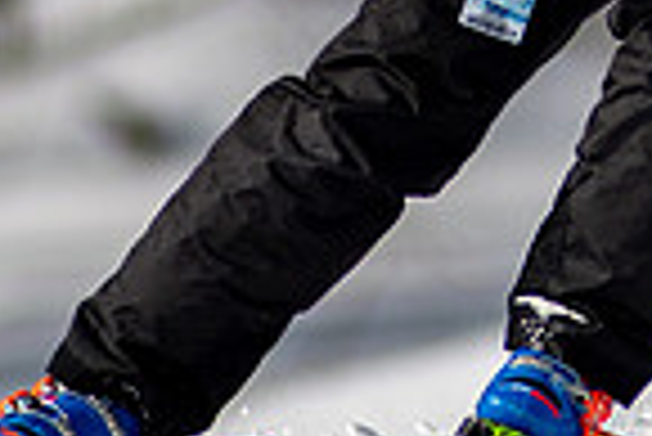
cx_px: 769
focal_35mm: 2077
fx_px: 37654
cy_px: -218
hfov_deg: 1.0
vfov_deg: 0.7
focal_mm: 300
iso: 100
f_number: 2.8
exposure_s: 1/6400
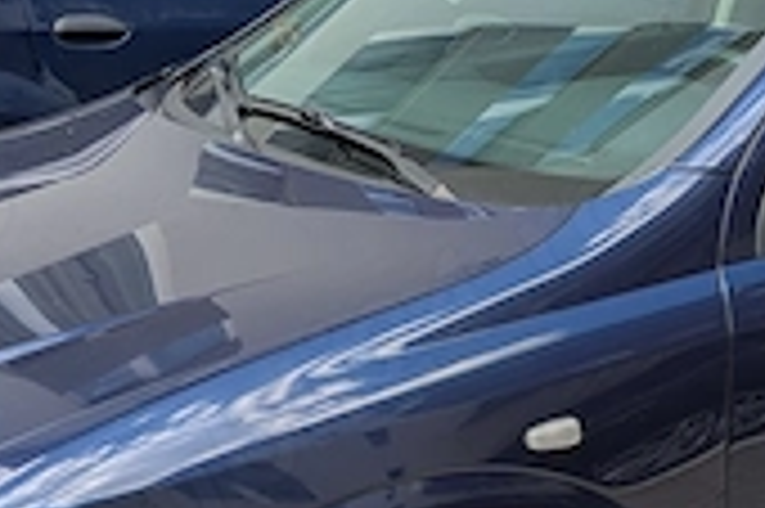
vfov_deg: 14.7
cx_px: 670
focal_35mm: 92
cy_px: 429
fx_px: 1953
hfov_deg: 21.7
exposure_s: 1/623
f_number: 1.89
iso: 41
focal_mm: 5.43
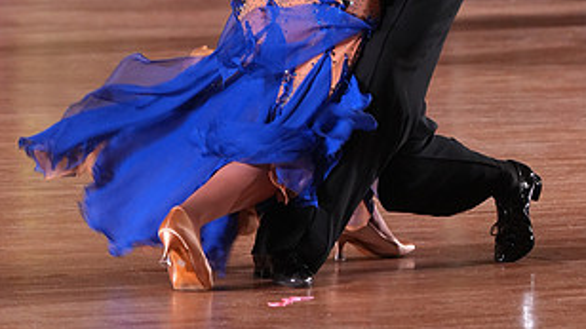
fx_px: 5483
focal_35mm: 353
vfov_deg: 3.4
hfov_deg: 6.1
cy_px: -164
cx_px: 366
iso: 4000
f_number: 5
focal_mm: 179
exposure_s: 1/200
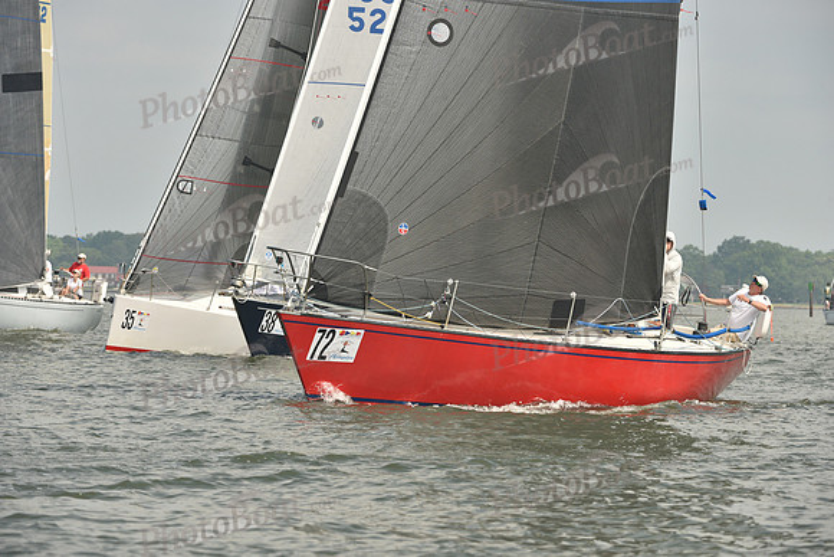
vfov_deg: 5.1
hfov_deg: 7.6
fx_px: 6256
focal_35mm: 270
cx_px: 417
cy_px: 278
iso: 400
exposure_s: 1/800
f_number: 9
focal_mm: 270
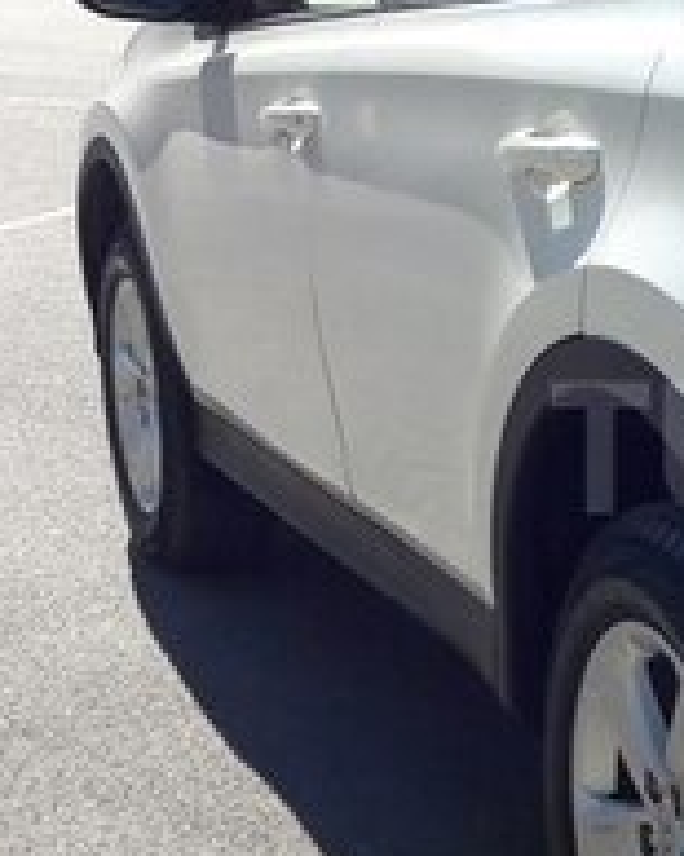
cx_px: 1002
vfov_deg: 20.6
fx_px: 2355
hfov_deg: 15.4
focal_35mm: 93
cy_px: 448
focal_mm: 3.7
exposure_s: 1/1205
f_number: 1.9
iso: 40
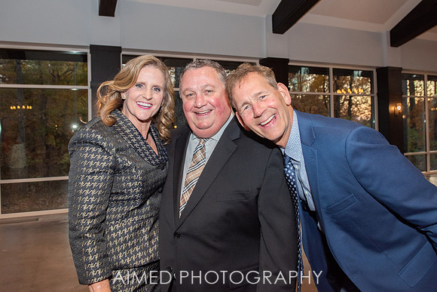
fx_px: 357
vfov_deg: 44.3
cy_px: 127
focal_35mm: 29
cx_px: 223
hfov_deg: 62.9
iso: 800
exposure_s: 1/250
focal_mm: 26
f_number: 4
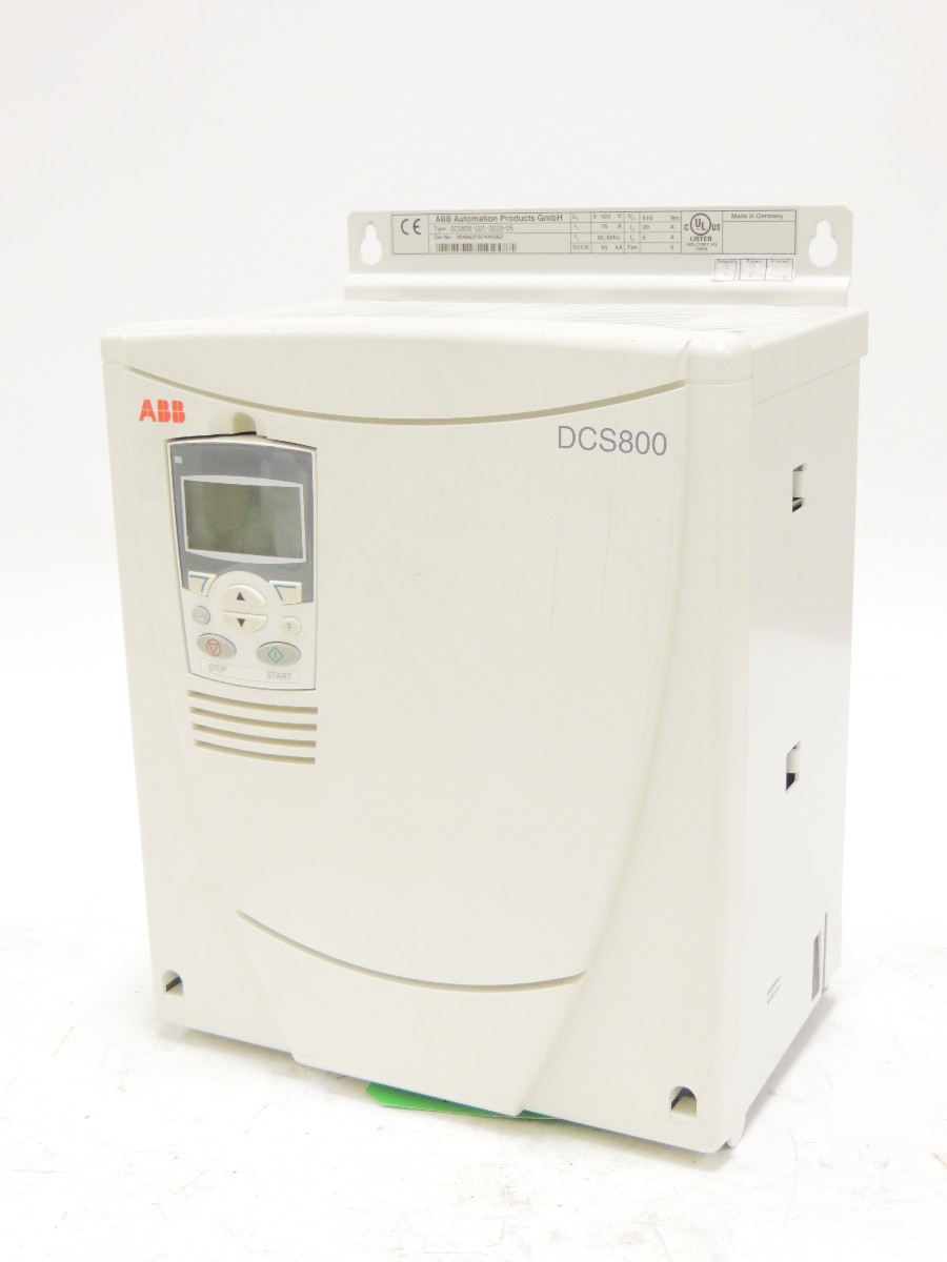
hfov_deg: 30.9
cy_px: 631
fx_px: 1714
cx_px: 474
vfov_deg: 40.4
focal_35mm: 47
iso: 400
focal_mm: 8.3
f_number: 3.5
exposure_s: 1/15
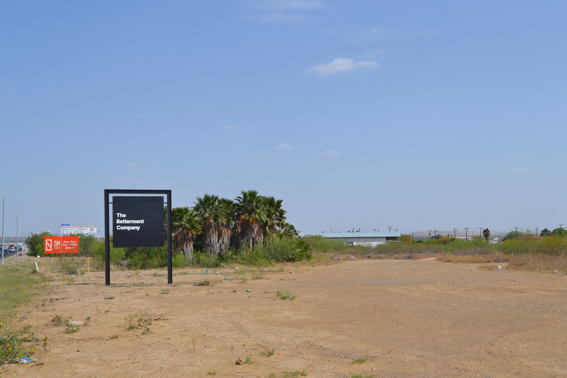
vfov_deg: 26.5
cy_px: 189
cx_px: 284
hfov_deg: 38.9
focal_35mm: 51
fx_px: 803
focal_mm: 34
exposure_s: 1/320
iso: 100
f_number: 9
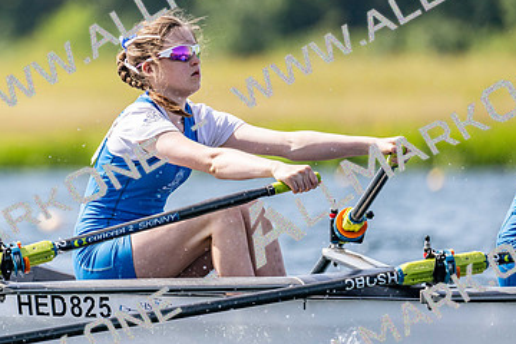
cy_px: 133
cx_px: 126
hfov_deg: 3.2
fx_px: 9244
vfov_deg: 2.1
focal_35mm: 645
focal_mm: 400
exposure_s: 1/2500
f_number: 4.5
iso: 320
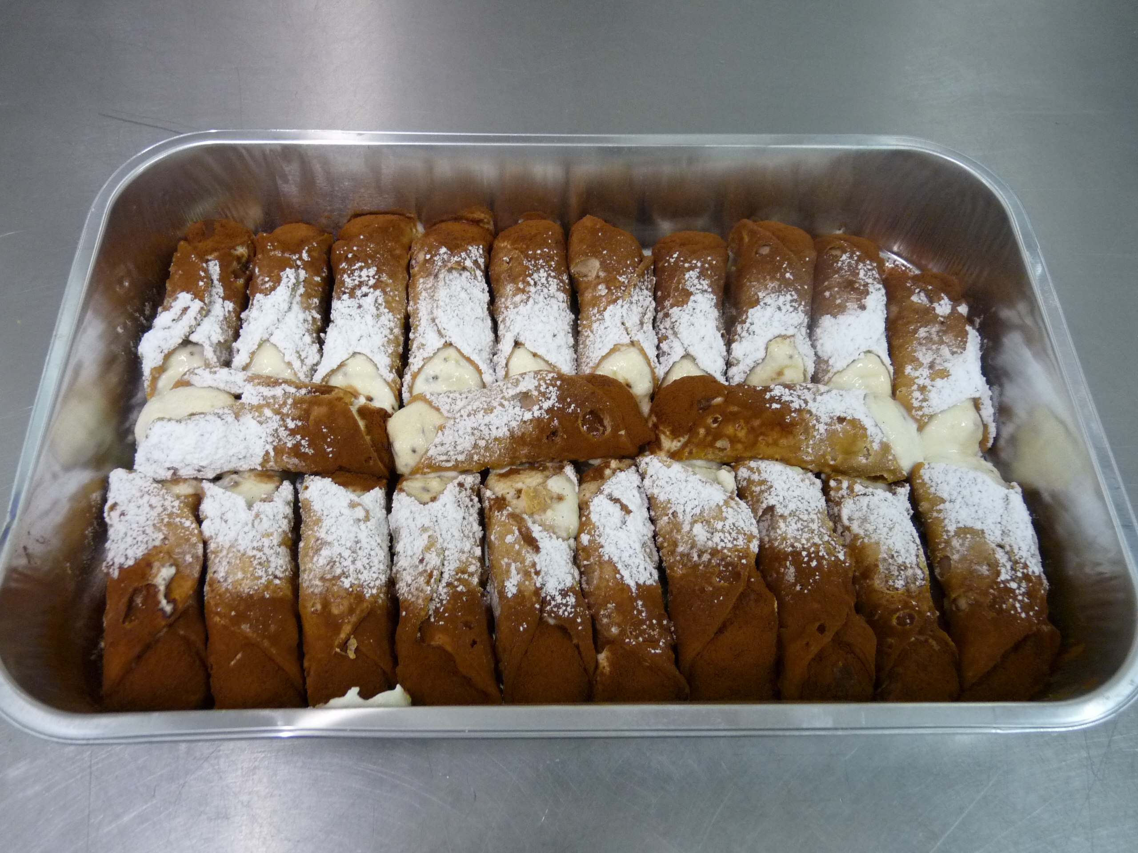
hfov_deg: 65.3
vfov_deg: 51.4
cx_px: 569
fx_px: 888
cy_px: 426
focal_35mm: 27
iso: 320
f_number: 2.8
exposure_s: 1/30
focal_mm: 4.8
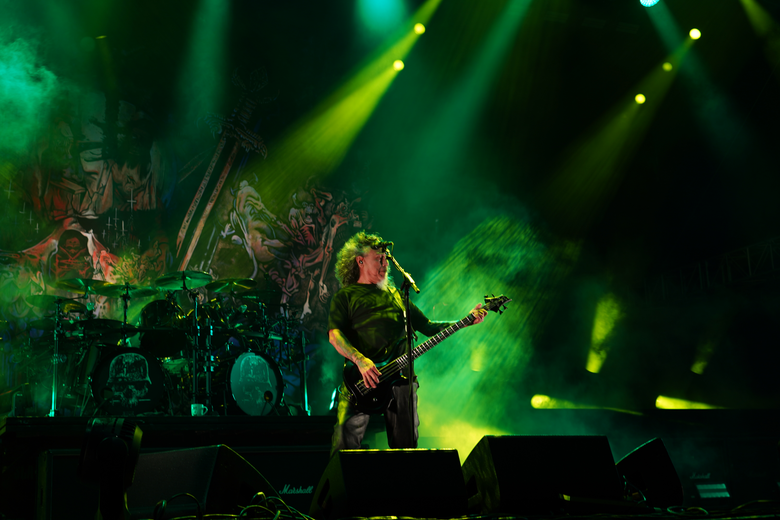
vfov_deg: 27.0
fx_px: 1083
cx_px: 390
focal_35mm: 50
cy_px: 260
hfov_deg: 39.6
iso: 100
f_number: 4
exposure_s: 1/50
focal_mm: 50
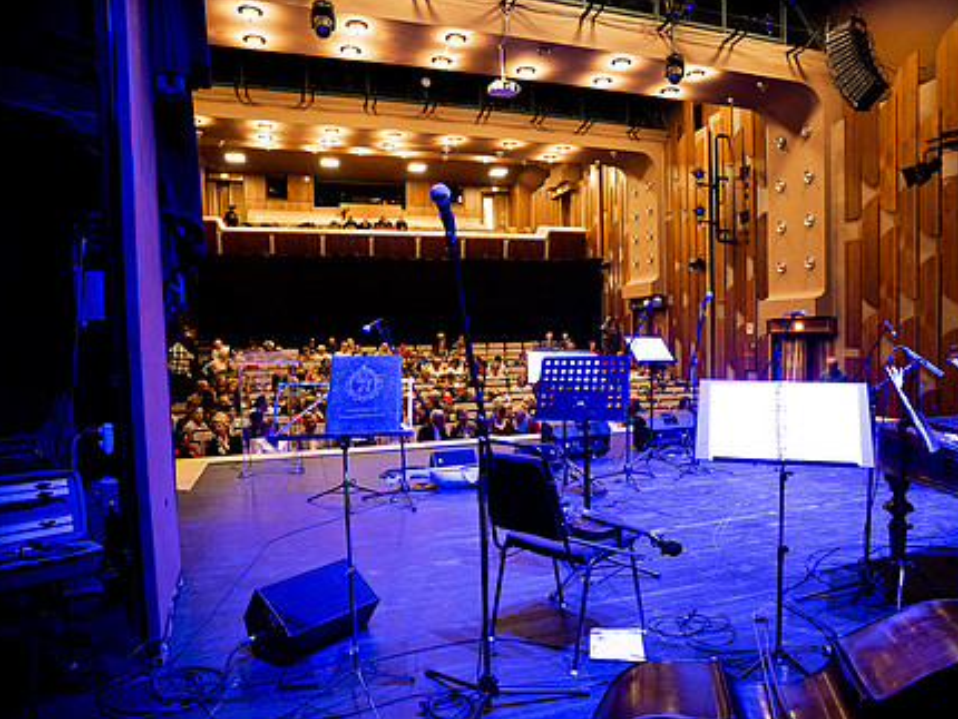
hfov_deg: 73.6
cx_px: 541
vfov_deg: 58.8
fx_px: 637
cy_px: 389
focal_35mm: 23
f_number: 2.8
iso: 2000
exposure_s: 1/160
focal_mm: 16
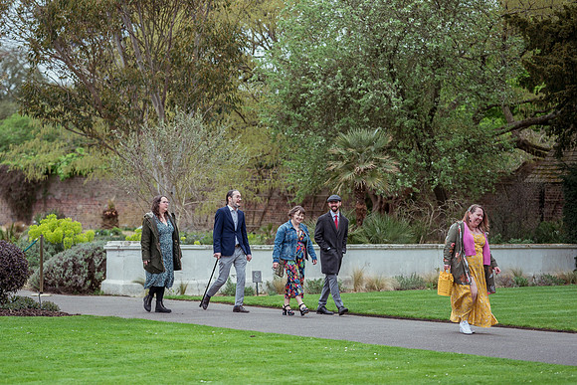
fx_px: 1825
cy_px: 180
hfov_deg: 17.9
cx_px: 193
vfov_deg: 12.0
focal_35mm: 114
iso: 180
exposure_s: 1/3200
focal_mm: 85
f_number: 1.8
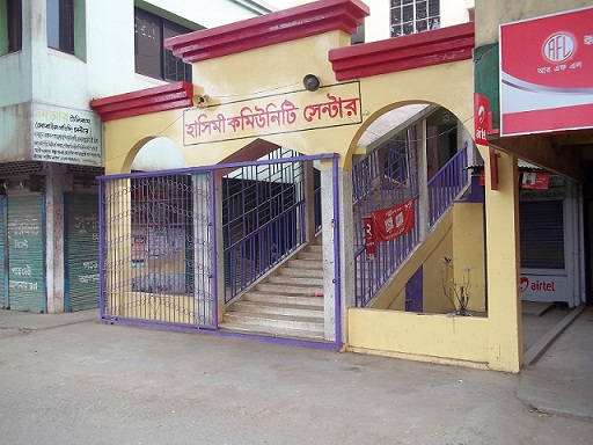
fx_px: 548
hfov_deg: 56.8
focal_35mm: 32
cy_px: 222
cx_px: 296
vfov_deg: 44.2
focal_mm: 5.7
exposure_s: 1/50
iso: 80
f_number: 2.9
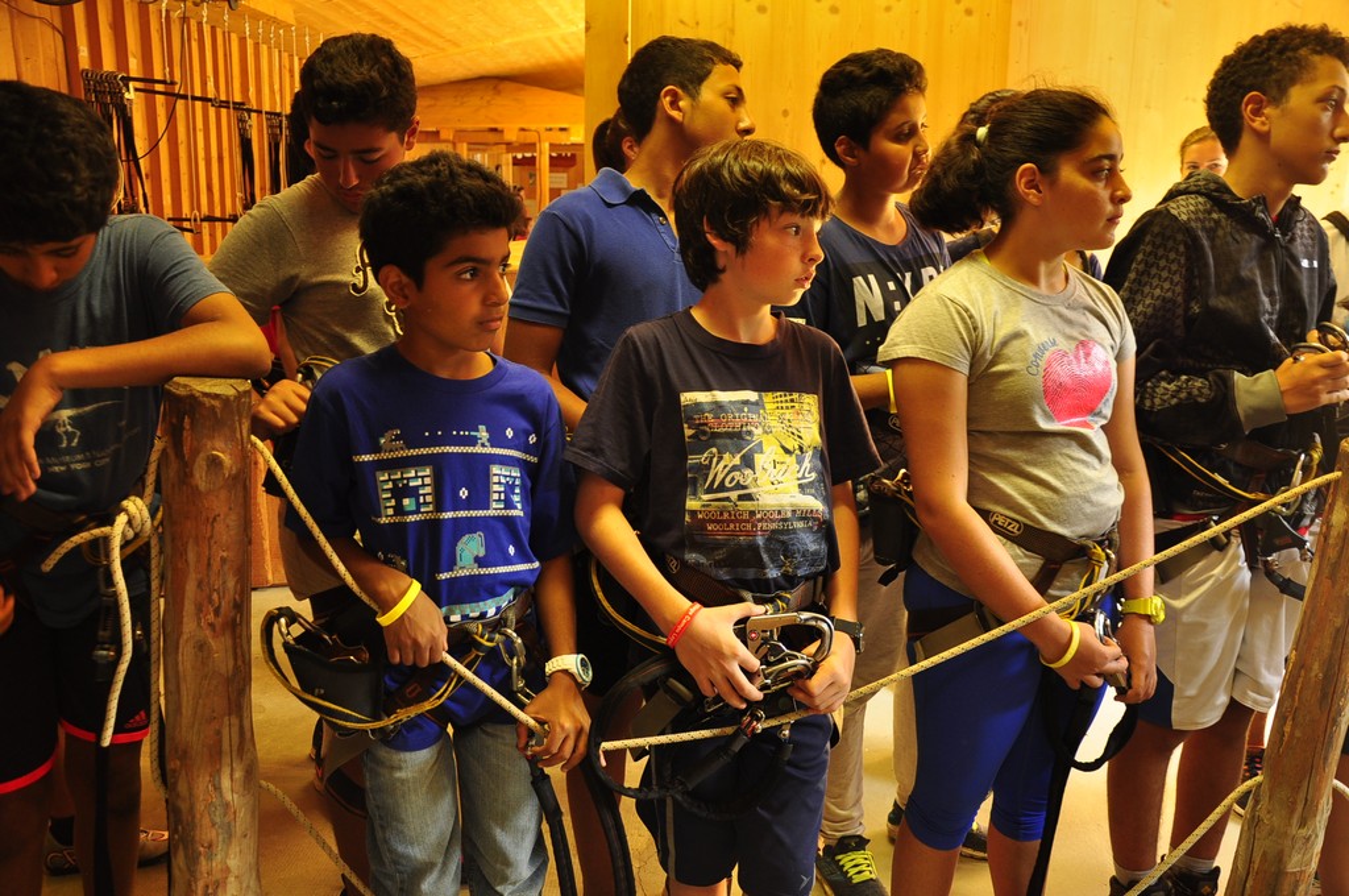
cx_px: 674
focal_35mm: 32
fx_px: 1179
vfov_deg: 41.6
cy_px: 448
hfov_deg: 59.6
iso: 400
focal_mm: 21
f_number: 3.8
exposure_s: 1/30
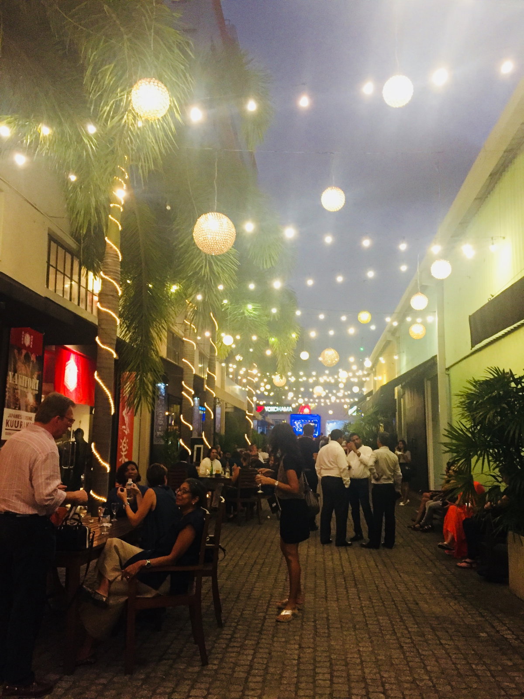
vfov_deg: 61.7
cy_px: 350
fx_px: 585
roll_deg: -0.6
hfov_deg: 48.2
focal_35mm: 29
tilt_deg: +11.2
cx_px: 262
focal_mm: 4.15
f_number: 2.2
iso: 250
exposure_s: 1/25
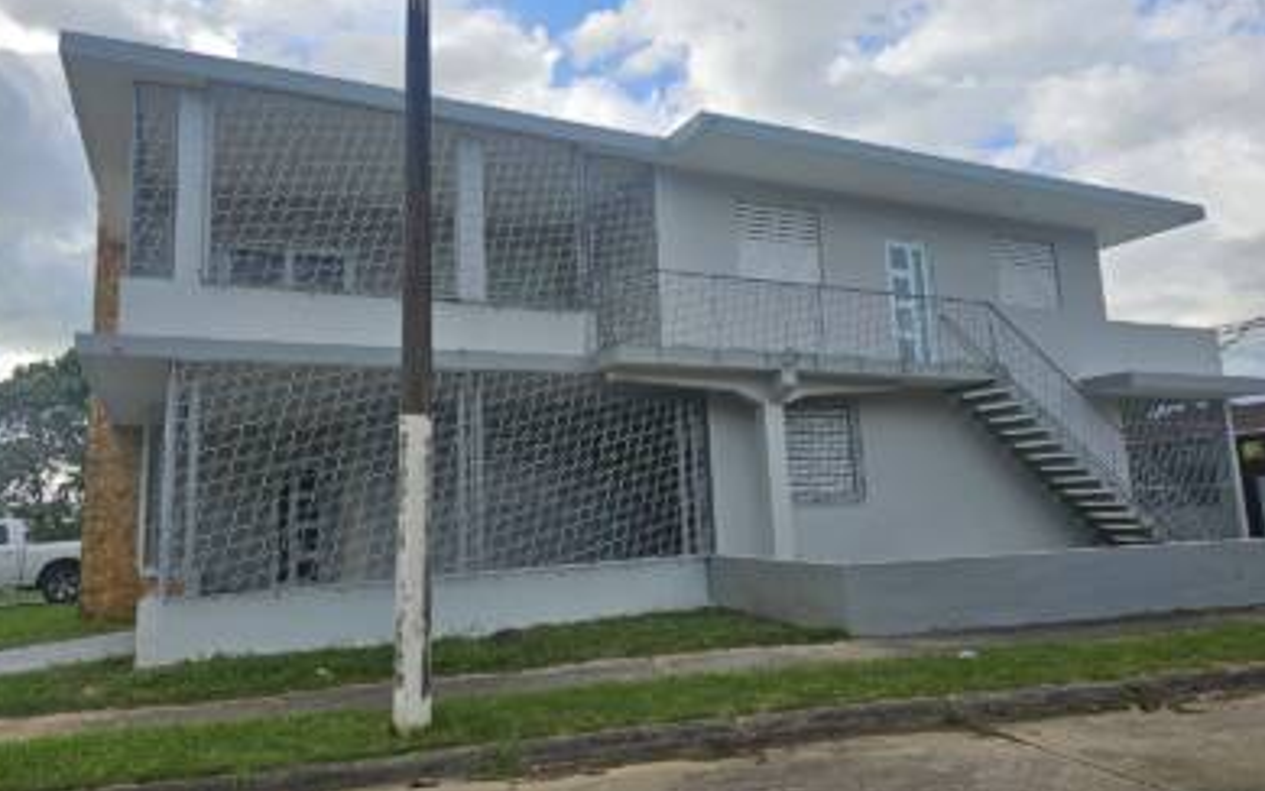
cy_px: 366
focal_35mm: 25
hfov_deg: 72.5
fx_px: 862
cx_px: 626
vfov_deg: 49.3
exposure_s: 1/771
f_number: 1.7
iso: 12
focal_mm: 6.3
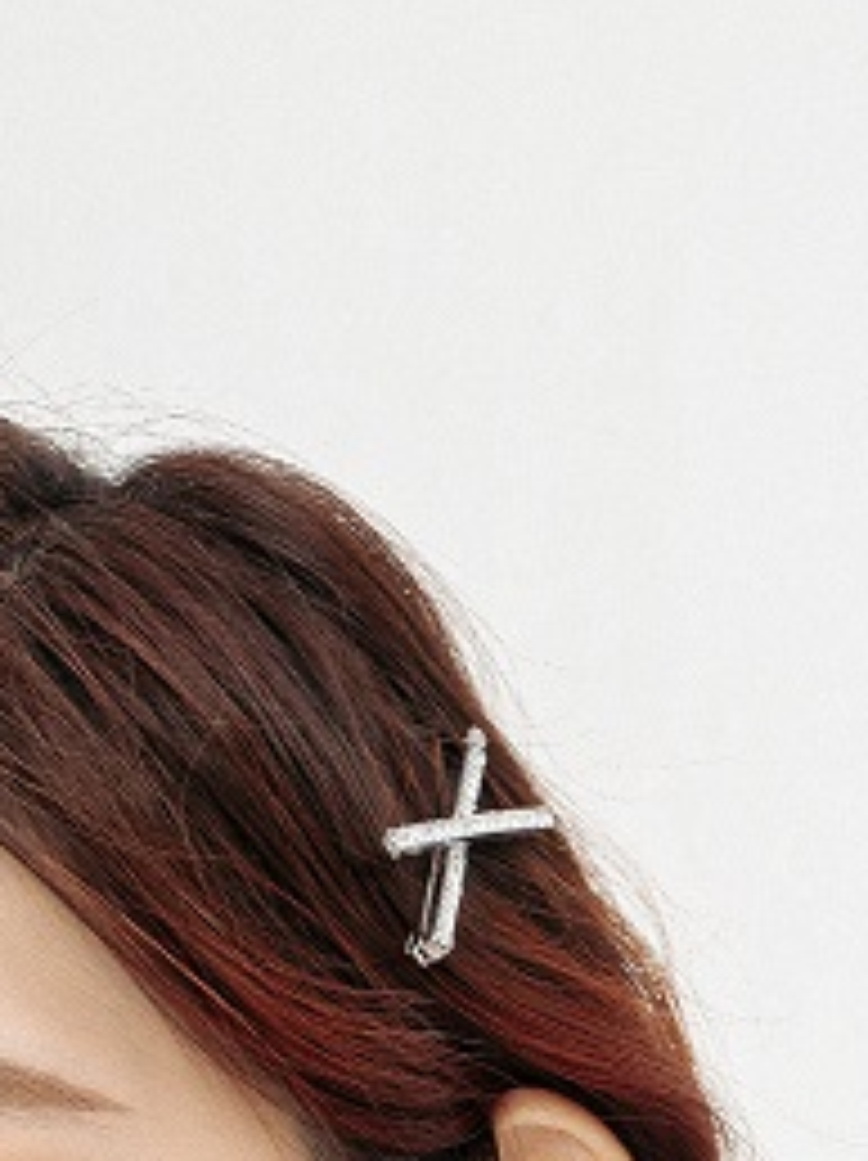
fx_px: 13496
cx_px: -126
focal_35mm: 403
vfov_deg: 4.6
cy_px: 4064
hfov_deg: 3.7
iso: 100
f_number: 6.3
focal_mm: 48
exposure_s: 1/200
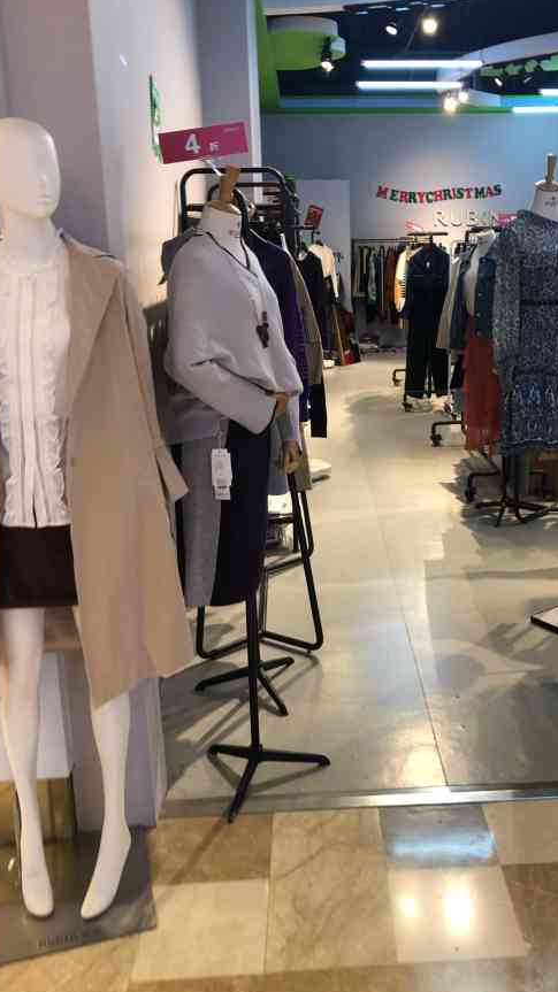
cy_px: 479
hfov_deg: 35.2
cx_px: 375
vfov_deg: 59.5
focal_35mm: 33
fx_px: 869
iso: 40
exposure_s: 1/20
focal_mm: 4
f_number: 1.8
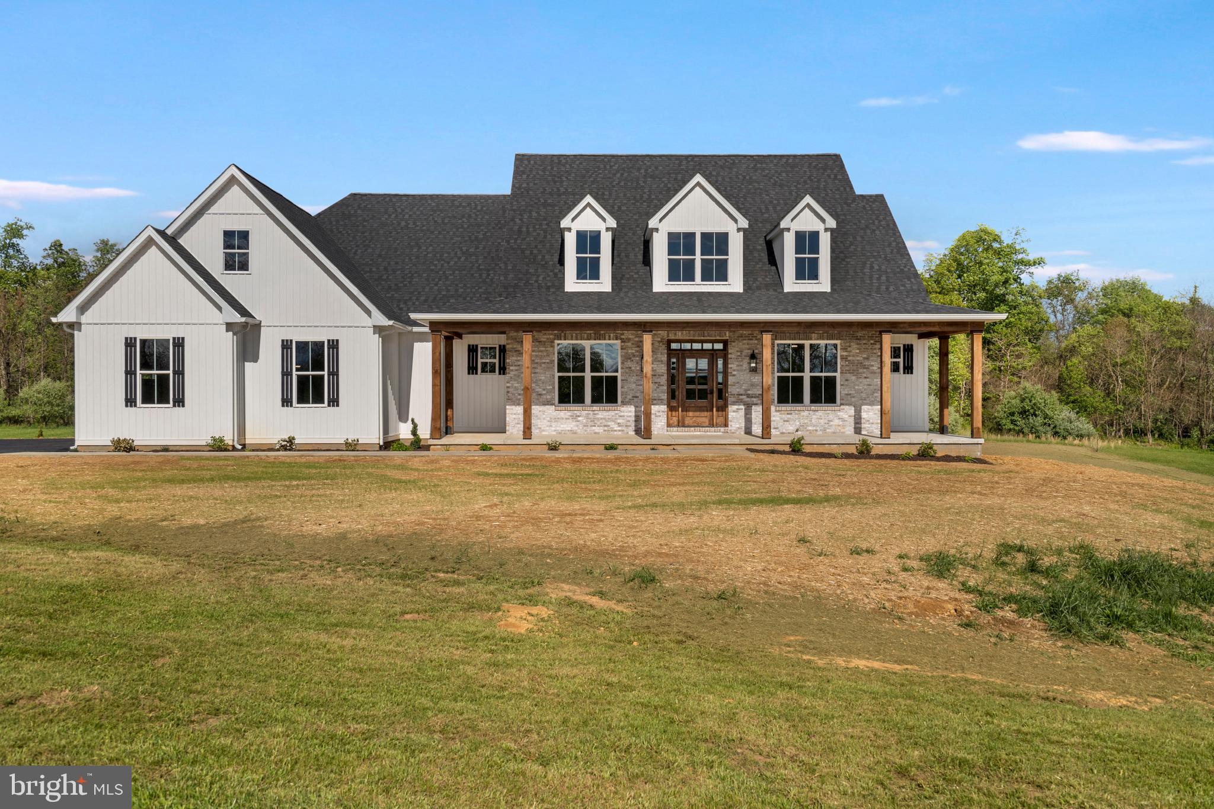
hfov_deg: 61.9
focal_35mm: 30
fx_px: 1012
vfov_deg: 43.6
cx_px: 607
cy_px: 404
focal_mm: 30
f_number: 8
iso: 640
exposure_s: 1/1000
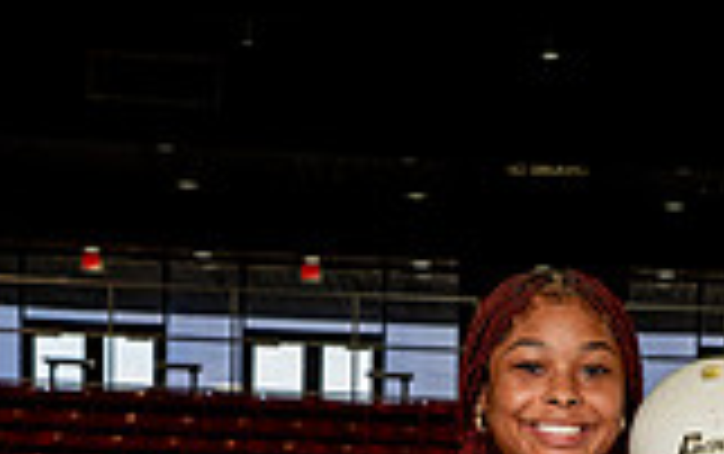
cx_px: 616
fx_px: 2588
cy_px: 989
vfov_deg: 9.2
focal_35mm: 131
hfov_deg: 15.8
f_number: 7.1
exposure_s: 1/200
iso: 800
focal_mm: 46
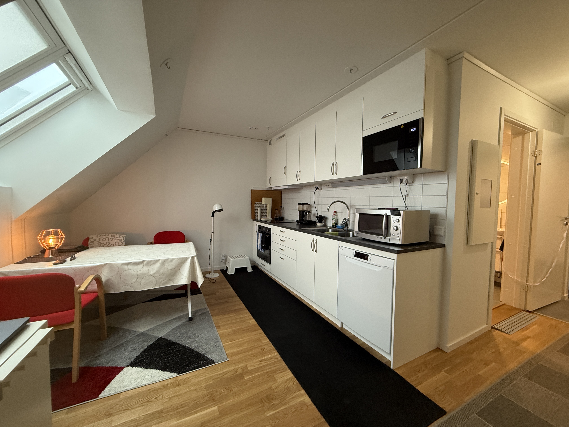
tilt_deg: -1.8
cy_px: 214
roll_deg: -0.7
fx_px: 230
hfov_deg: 102.1
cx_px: 284
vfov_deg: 85.7
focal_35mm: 14
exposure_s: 1/50
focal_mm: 2.22
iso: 200
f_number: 2.2
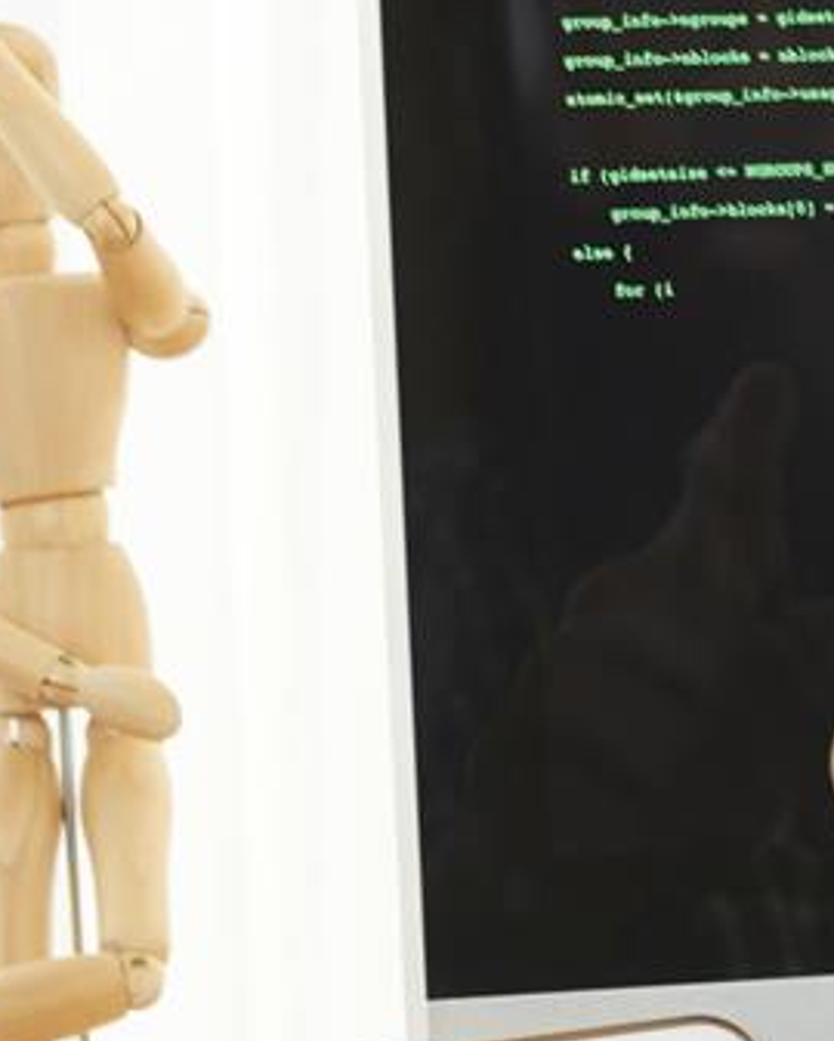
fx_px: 6597
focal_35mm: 214
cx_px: 948
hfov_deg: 7.2
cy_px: 352
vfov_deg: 9.0
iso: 800
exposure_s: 1/100
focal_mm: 60
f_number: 6.3
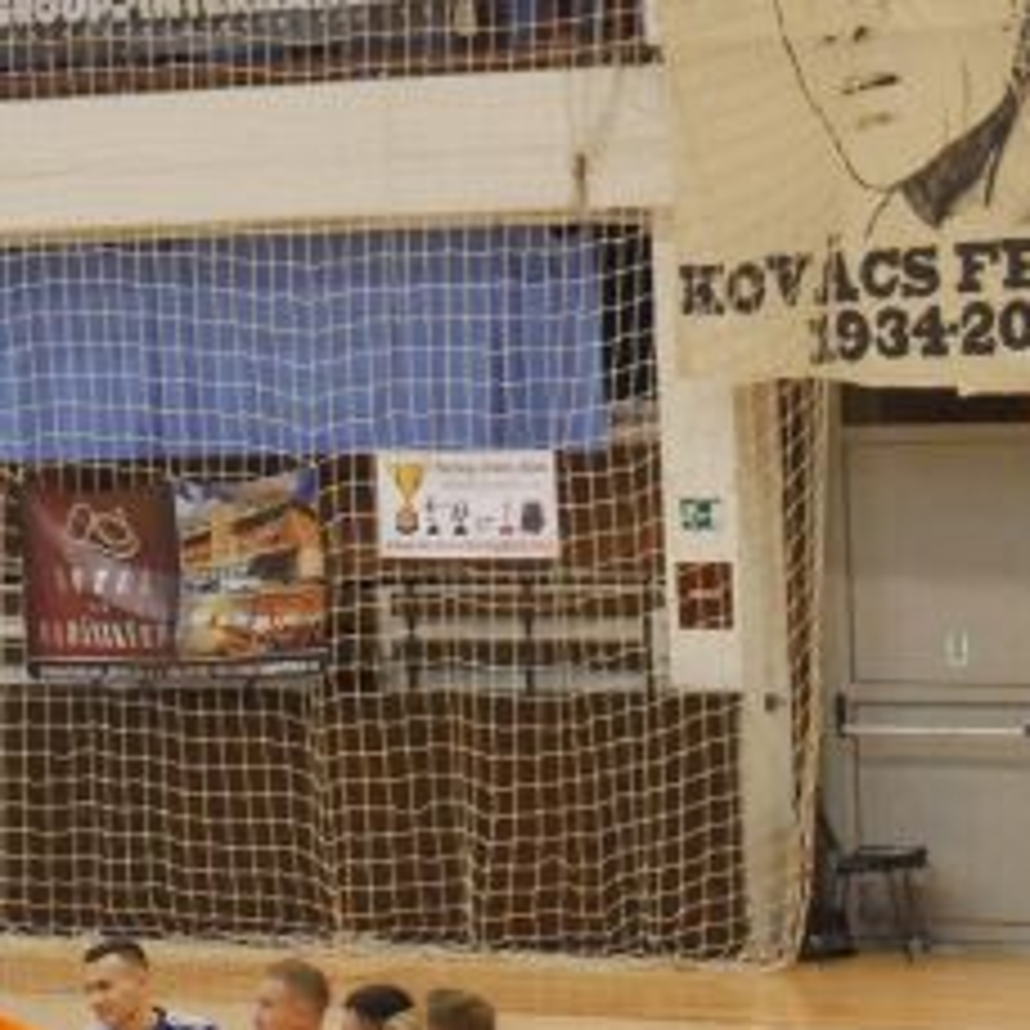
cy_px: 796
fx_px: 7170
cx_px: -675
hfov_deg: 8.0
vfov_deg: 8.2
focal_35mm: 213
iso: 2000
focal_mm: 30
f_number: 5.4
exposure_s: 1/60
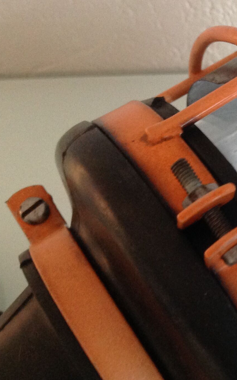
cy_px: 237
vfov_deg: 29.3
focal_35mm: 70
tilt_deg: -47.7
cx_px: 307
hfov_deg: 17.5
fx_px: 724
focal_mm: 4.28
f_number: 2.4
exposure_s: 1/17
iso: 250
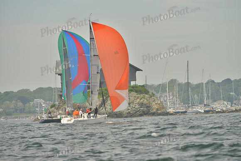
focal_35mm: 340
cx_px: 120
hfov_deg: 6.1
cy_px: 80
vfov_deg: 4.0
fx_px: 2277
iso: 280
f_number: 7.1
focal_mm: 340
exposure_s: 1/1250
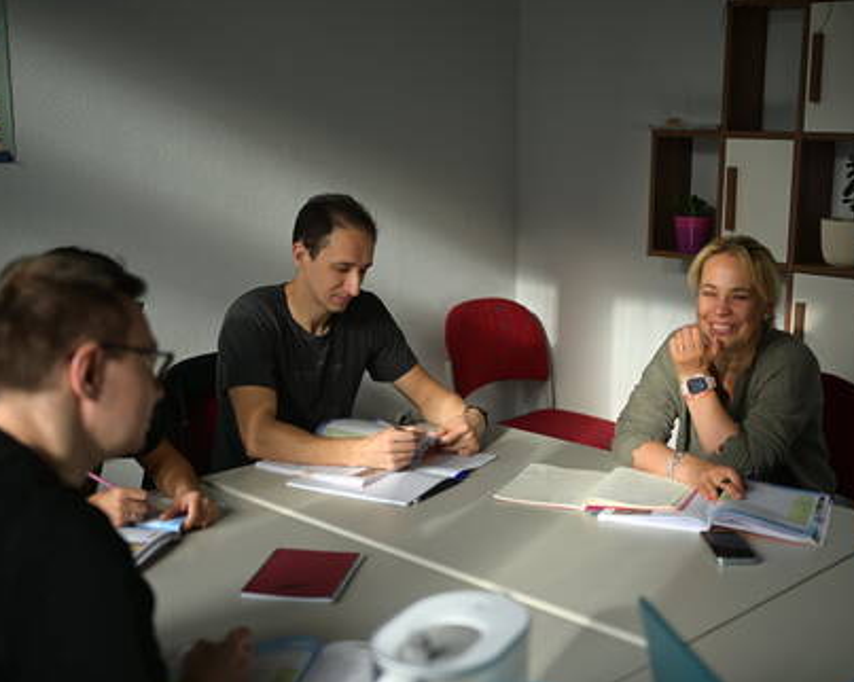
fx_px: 1162
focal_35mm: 46
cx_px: 443
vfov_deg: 32.7
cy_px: 339
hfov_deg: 40.3
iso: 125
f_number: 2
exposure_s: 1/250
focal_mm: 40
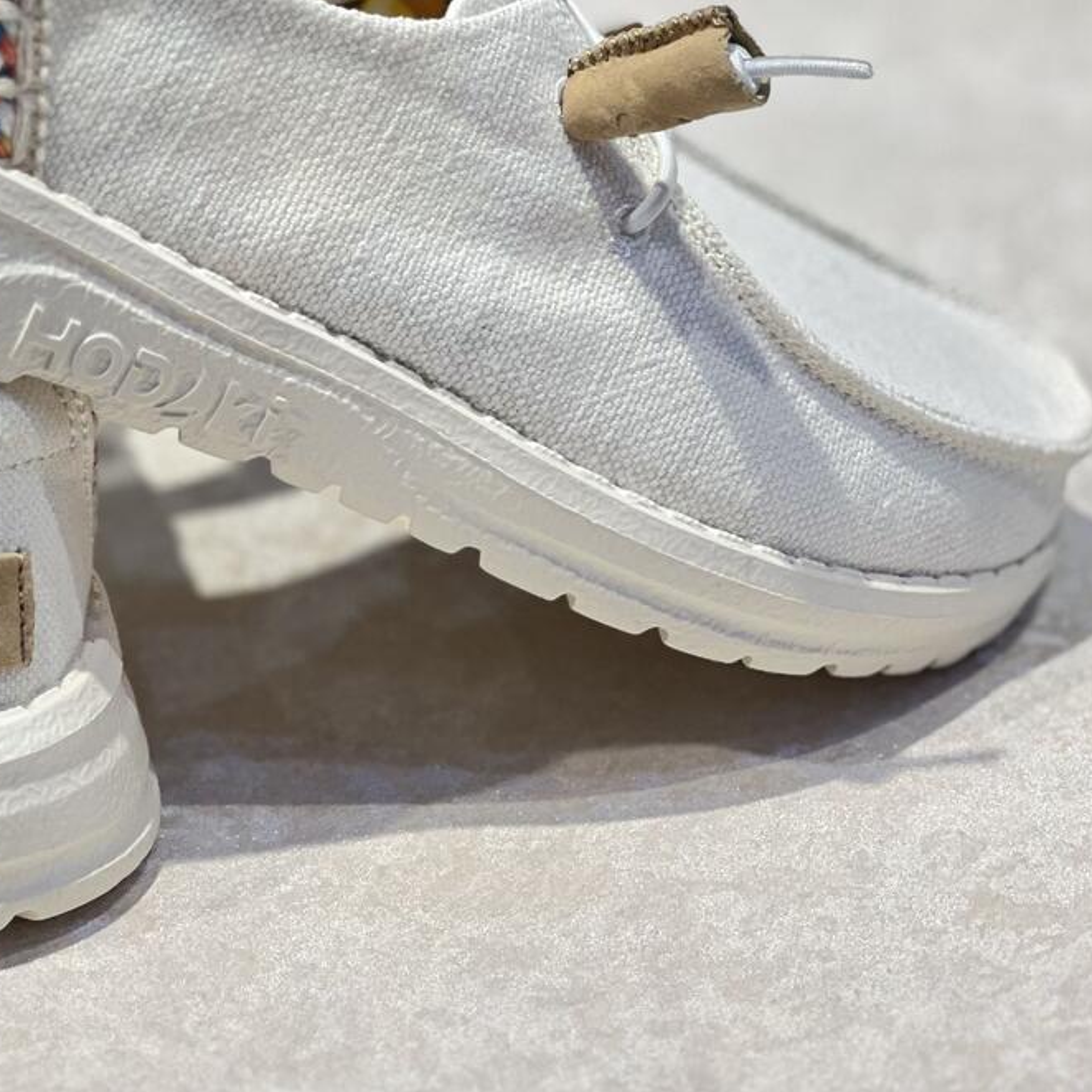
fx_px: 4890
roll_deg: +0.8
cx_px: 299
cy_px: 412
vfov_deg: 12.7
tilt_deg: -25.9
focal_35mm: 137
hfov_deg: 12.7
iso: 160
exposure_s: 1/100
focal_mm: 9
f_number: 2.8
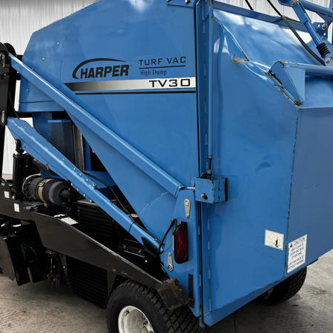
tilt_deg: -11.3
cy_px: 175
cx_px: 184
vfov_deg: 43.8
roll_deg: -1.5
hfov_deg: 43.8
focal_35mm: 38
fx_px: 414
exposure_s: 1/120
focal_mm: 6.76
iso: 100
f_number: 1.78
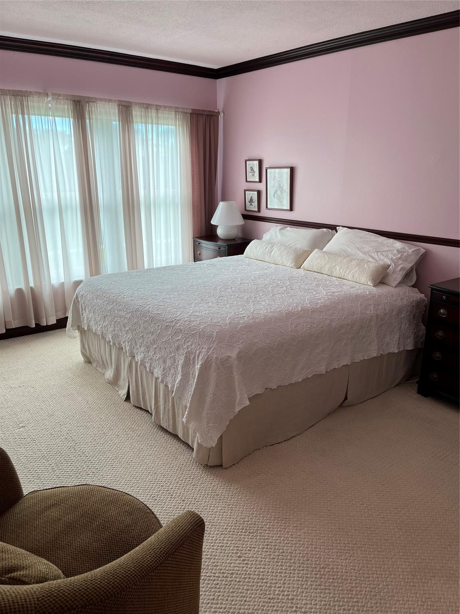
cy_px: 307
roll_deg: +0.7
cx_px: 230
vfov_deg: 67.3
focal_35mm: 26
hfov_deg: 53.1
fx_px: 461
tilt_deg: -16.8
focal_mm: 5.1
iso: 64
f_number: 1.6
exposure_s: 1/161
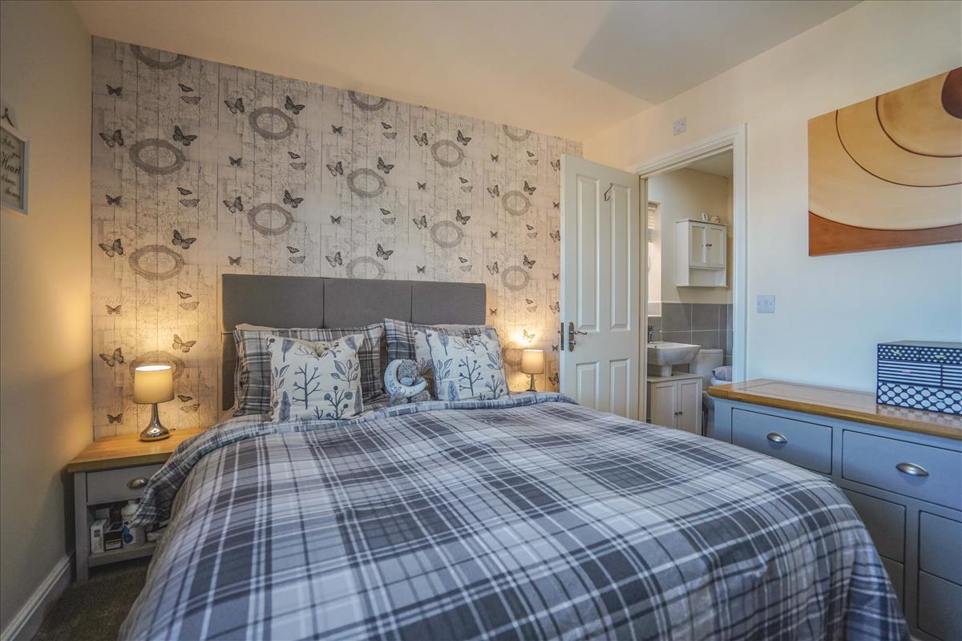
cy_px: 320
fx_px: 428
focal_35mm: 16
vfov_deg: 73.7
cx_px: 481
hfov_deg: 96.7
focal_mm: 16
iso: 1600
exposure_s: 1/160
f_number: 4
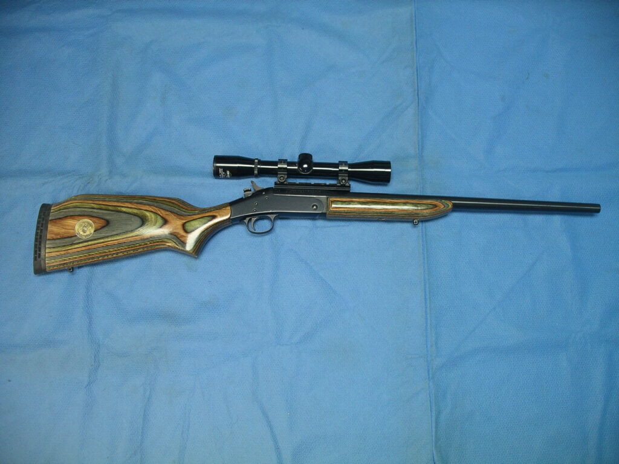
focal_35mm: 37
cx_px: 310
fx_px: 662
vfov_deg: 38.7
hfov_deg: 50.1
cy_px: 232
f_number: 2.8
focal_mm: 7.8
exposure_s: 1/40
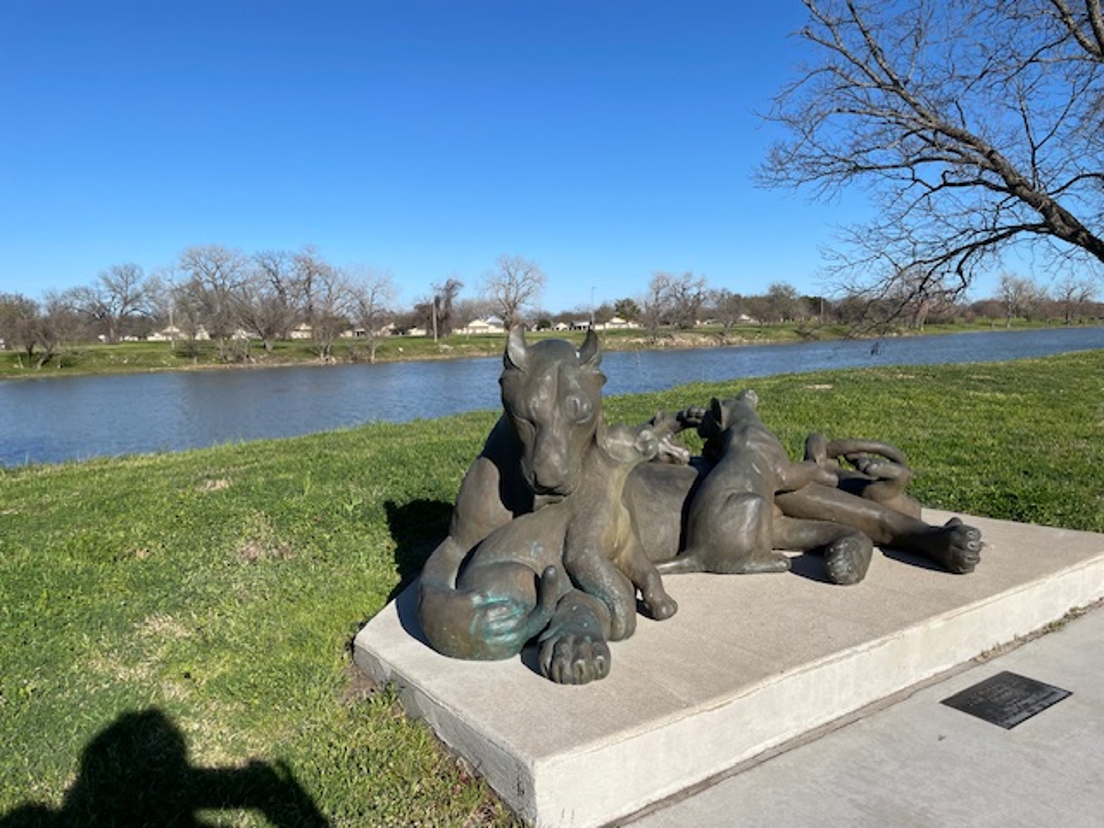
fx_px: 829
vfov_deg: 53.1
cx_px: 552
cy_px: 414
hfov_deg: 67.3
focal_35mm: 26
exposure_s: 1/4132
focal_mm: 4.2
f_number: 1.6
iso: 32
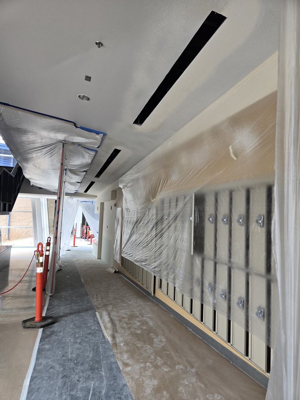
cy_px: 200
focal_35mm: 23
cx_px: 150
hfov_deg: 58.9
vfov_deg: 73.9
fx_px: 266
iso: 50
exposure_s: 1/60
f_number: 1.8
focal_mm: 5.4
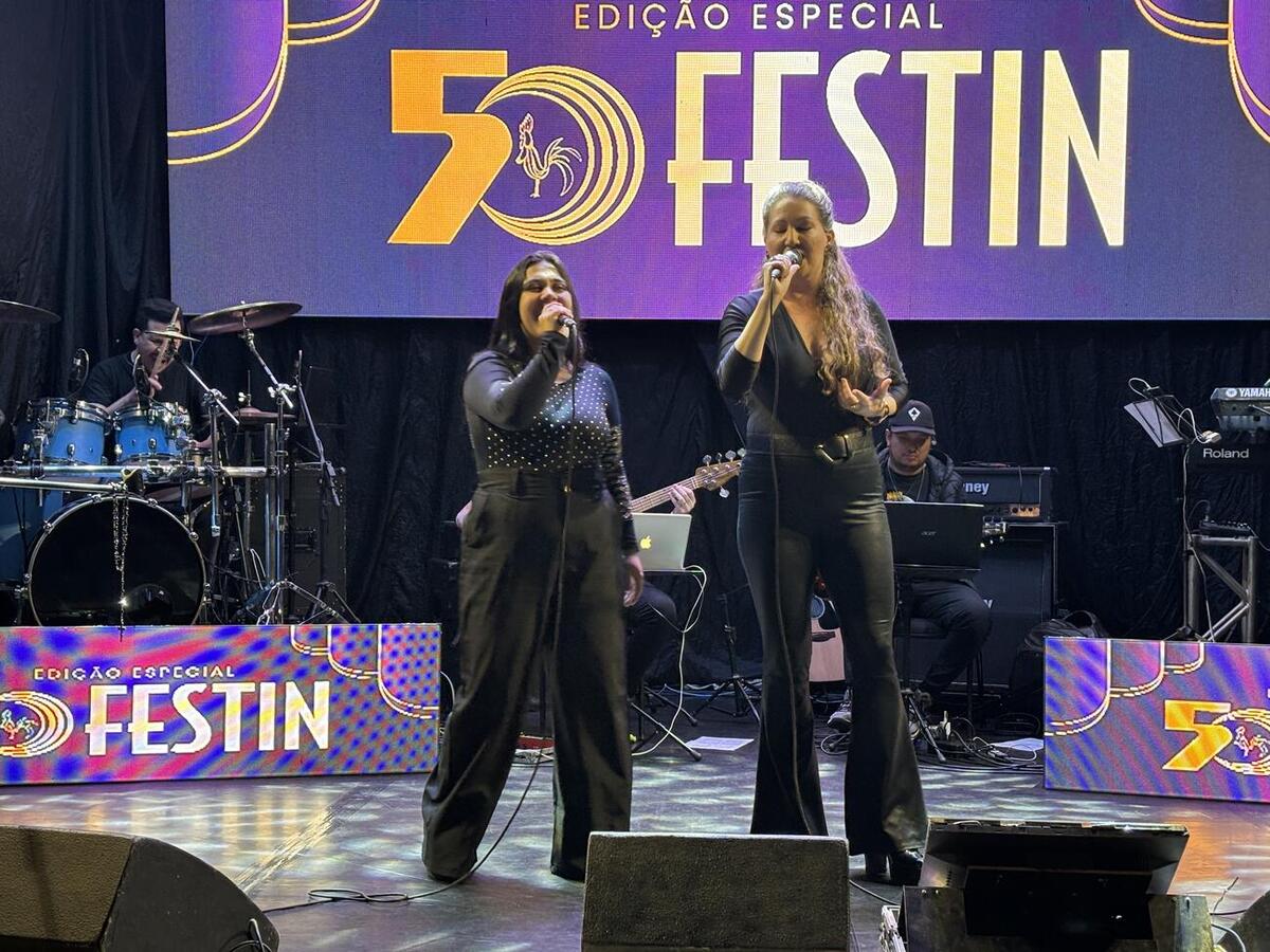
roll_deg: -1.0
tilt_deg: +0.8
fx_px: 1908
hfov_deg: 36.8
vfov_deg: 28.0
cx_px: 635
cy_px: 476
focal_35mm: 52
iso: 125
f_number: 1.6
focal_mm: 5.96
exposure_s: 1/41
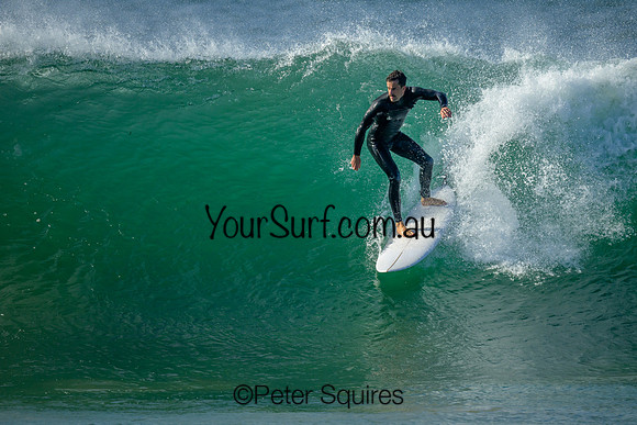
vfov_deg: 1.5
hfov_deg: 2.2
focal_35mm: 926
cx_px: 369
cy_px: 192
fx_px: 16393
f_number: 6.3
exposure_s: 1/2000
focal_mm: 800
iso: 250
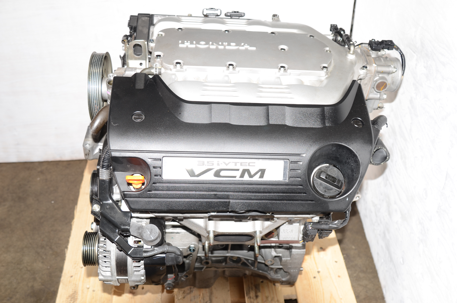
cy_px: 152
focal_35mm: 36
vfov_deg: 36.7
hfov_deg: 53.2
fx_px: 456
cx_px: 228
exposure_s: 1/60
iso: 100
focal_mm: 24
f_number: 4.5
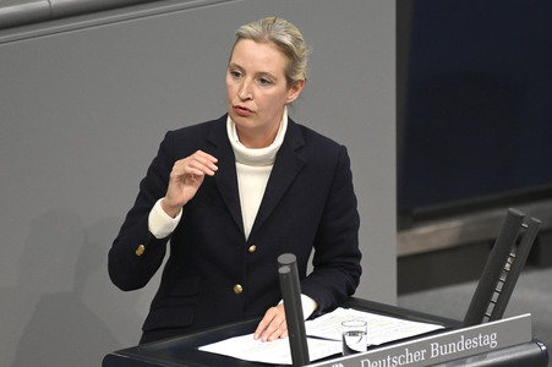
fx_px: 6895
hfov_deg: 4.6
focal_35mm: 450
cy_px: 184
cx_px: 276
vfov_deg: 3.1
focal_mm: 450
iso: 10000
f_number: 5.6
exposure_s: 1/400
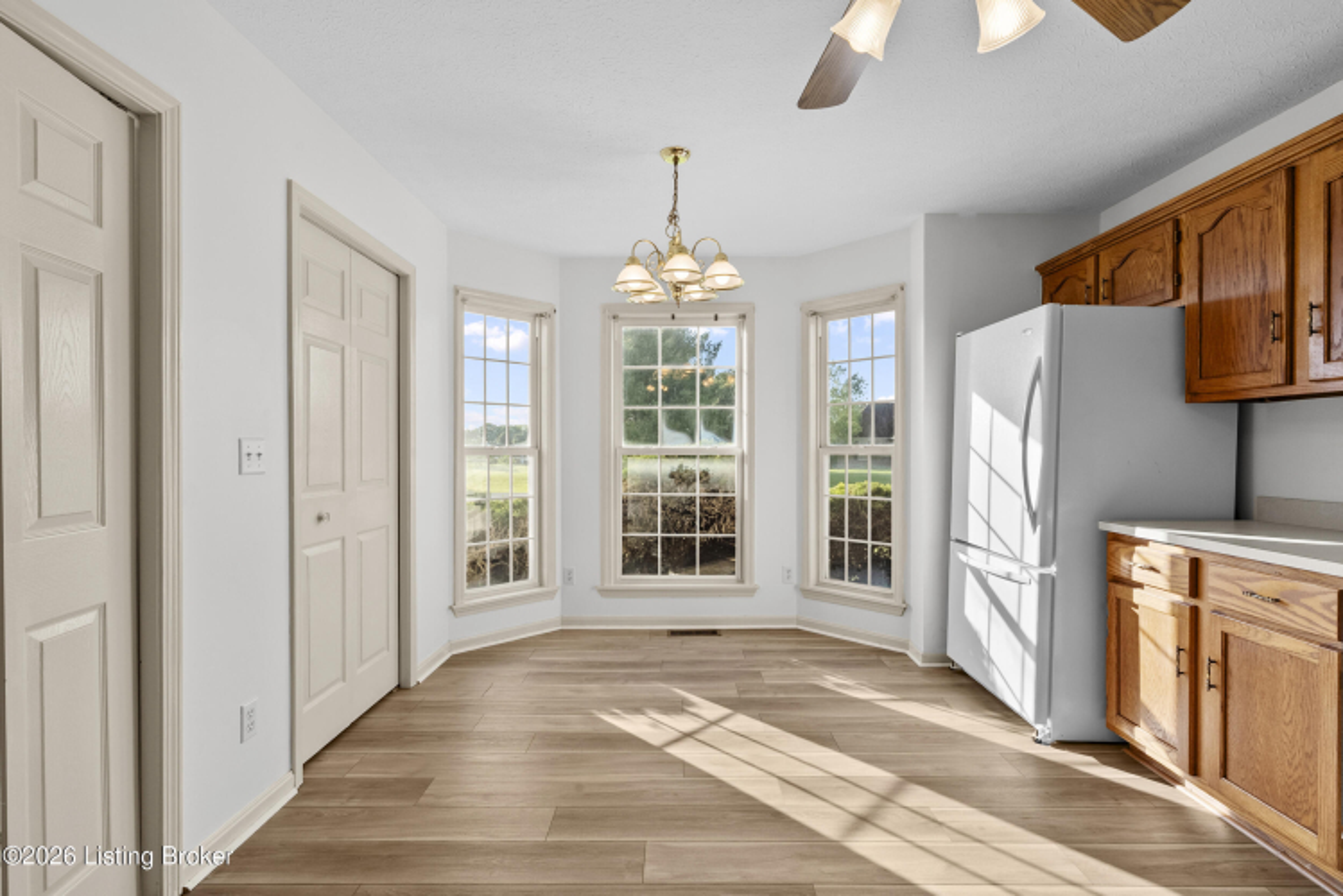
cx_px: 672
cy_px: 448
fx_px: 597
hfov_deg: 96.7
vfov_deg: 73.8
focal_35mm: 16
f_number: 11
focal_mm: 16
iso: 400
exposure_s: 1/30
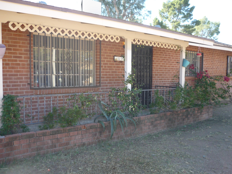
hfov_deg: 55.4
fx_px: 221
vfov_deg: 42.9
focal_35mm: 33
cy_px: 87
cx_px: 116
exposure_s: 1/160
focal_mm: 5.5
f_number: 2.8
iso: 100
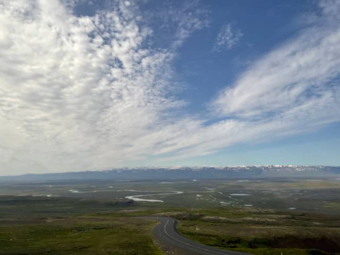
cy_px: 128
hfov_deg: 61.7
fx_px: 285
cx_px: 170
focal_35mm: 29
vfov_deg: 48.2
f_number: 1.8
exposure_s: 1/242
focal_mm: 3
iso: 16
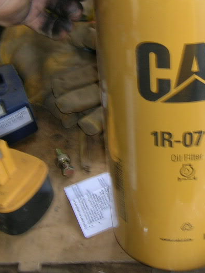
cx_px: 166
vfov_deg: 29.3
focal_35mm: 66
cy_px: 104
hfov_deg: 21.9
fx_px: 521
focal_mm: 5.7
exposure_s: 1/30
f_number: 2.9
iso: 50
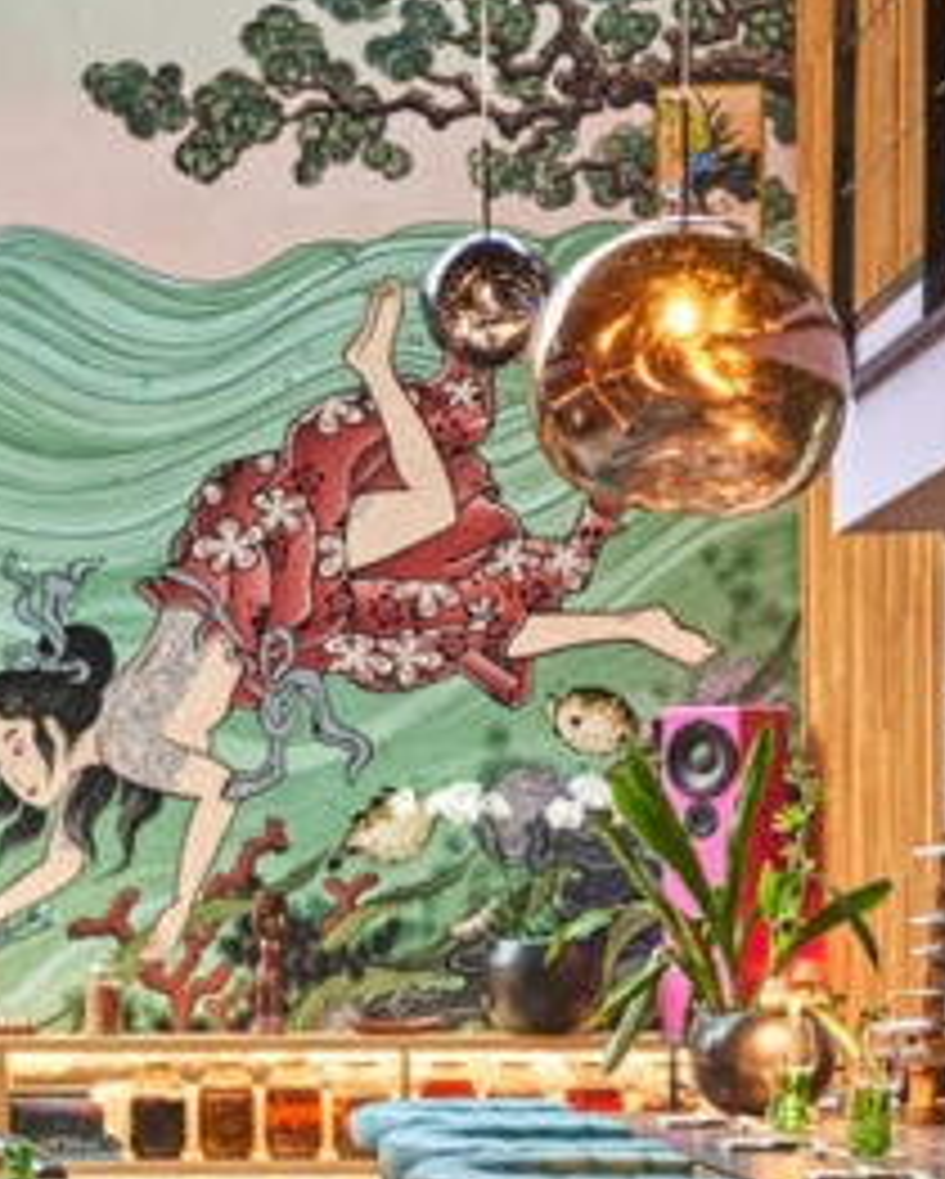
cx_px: -108
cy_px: 932
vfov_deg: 21.5
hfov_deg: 16.9
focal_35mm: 88
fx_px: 3073
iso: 2000
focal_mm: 24
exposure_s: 1/15
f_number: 10
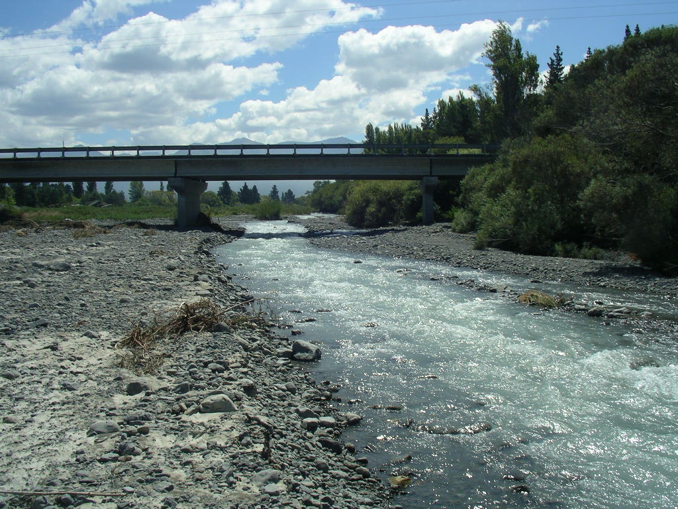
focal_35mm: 37
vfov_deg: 38.7
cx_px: 339
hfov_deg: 50.1
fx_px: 725
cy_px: 254
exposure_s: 1/250
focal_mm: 5.7
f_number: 6.9
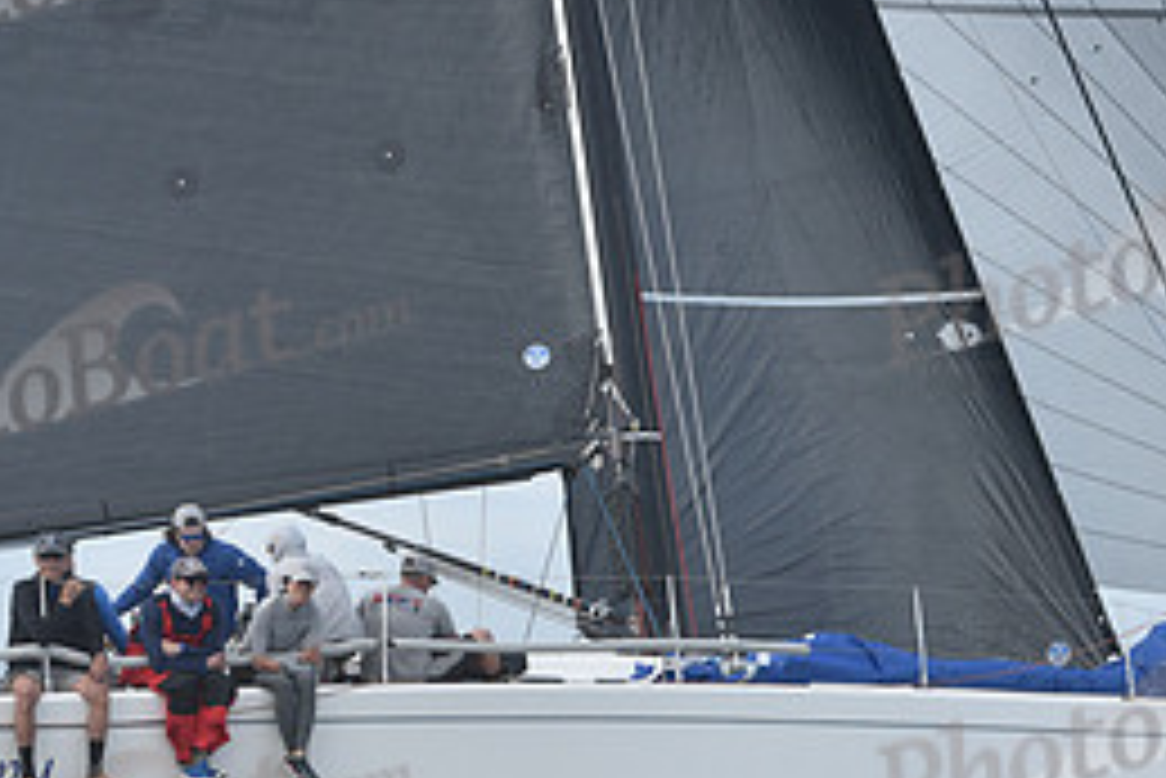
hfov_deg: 13.1
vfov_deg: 8.7
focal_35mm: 157
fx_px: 5088
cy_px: 546
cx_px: 648
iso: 200
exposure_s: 1/1250
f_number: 5
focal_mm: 70
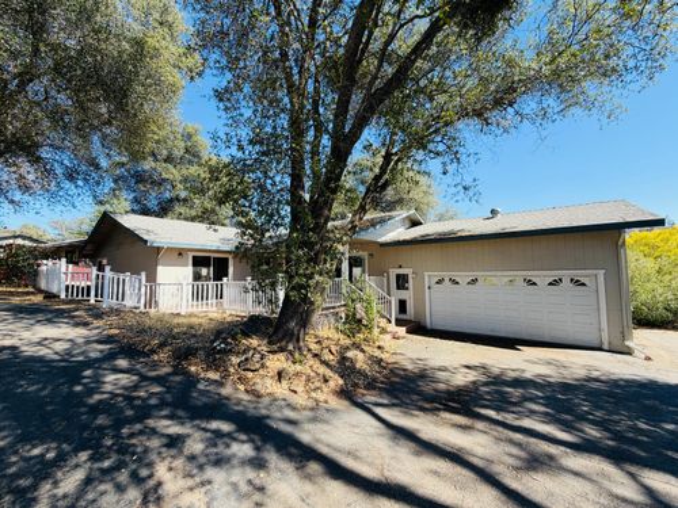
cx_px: 339
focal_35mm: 14
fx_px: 274
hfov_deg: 102.1
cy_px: 254
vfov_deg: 85.7
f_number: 2.2
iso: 40
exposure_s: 1/540
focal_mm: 2.22
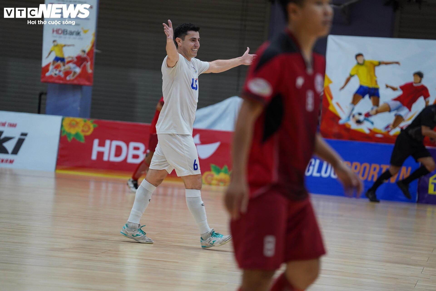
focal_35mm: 151
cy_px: 146
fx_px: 1829
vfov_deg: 9.1
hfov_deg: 13.6
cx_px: 218
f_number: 2.8
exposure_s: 1/640
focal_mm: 151
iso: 2500
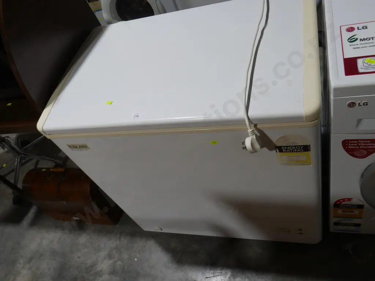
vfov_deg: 49.7
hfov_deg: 63.4
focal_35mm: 28
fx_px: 303
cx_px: 188
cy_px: 140
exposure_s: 1/60
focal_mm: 14
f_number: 9
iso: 500
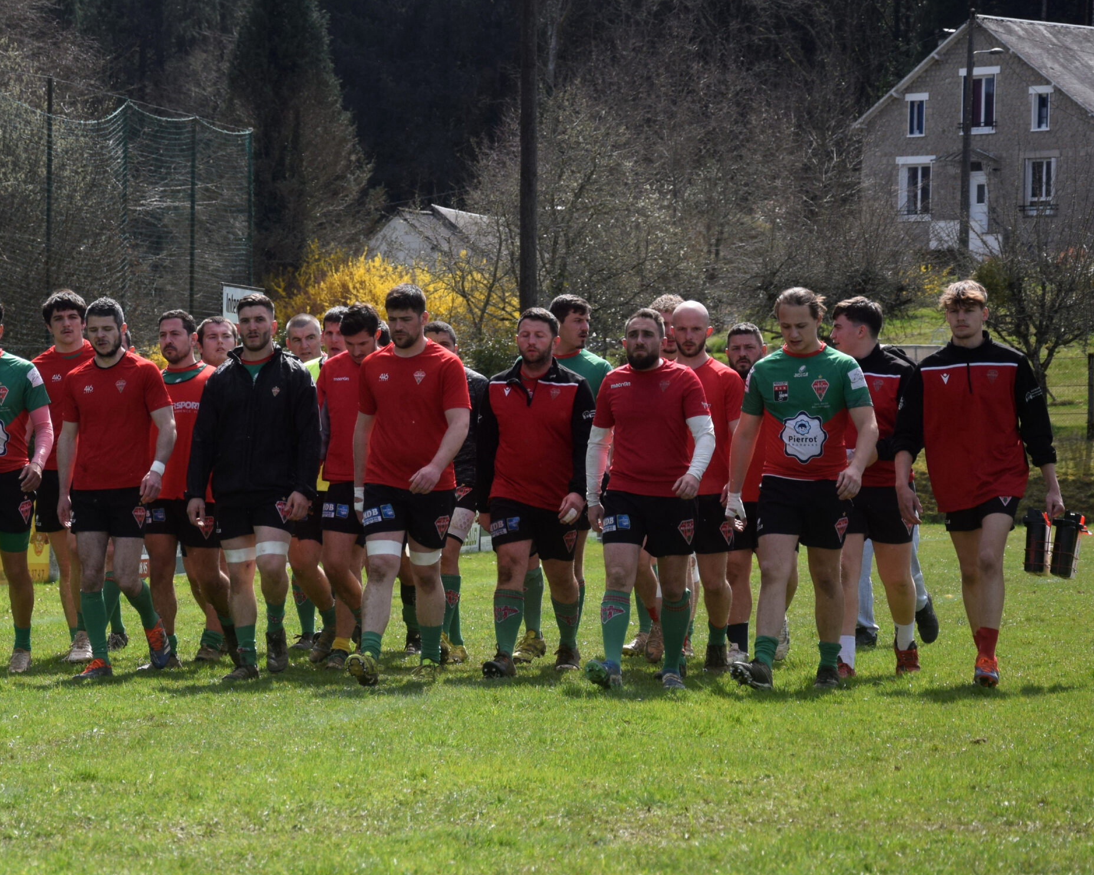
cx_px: 368
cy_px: 459
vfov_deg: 10.6
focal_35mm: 146
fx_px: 4716
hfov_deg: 13.2
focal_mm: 75
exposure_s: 1/1250
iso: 400
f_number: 5.3
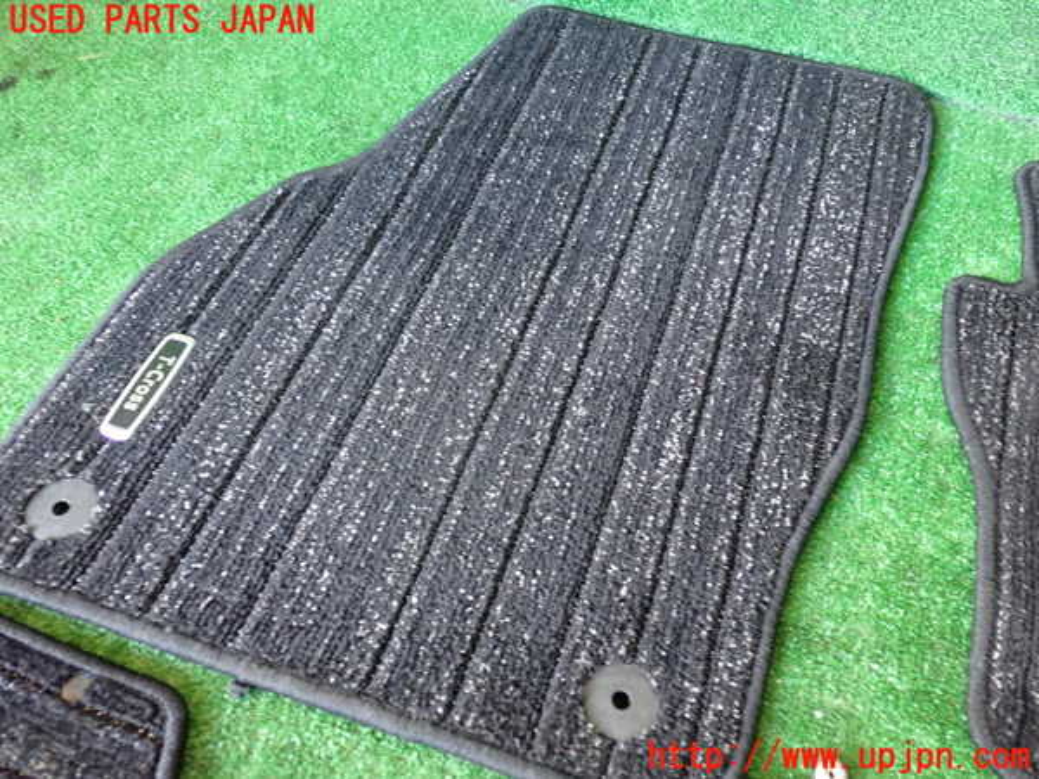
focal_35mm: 30
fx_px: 900
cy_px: 390
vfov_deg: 46.8
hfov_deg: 60.0
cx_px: 520
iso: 640
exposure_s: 1/30
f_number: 2.3
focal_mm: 5.4
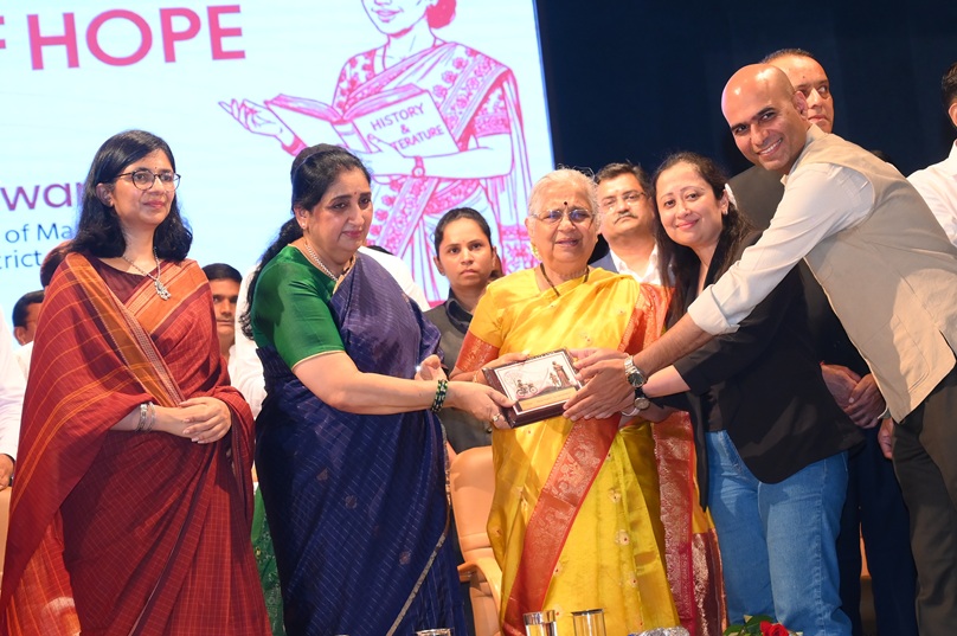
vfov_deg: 22.2
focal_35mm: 61
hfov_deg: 32.9
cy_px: 318
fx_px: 1620
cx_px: 478
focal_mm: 61
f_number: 4.5
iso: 1600
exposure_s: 1/100
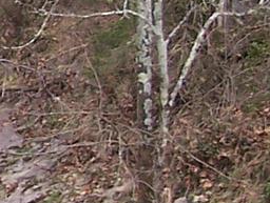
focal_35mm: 303
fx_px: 2368
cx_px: -306
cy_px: -8
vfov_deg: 4.9
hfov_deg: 6.3
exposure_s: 1/250
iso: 80
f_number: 2.8
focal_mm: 6.3
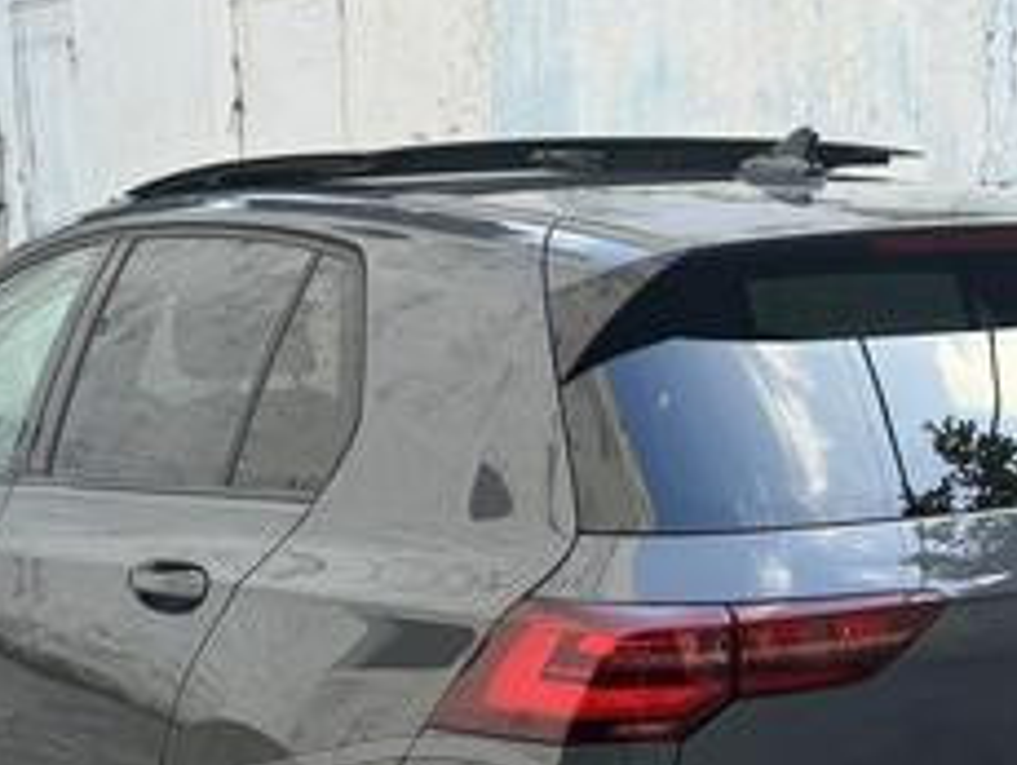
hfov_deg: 28.5
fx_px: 2000
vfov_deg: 20.7
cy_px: 825
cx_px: 500
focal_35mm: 68
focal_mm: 6.76
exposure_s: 1/264
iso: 64
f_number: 1.78
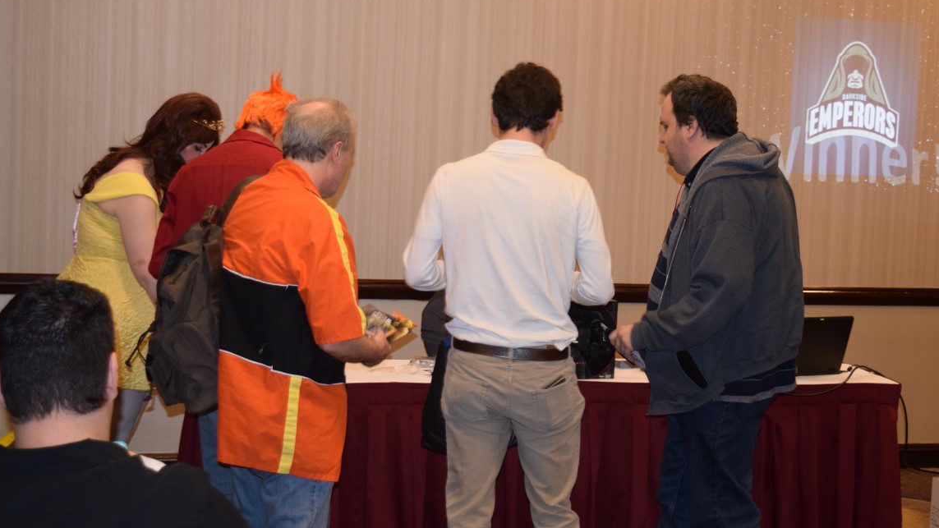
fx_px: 1419
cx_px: 467
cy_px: 252
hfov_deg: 36.6
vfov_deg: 21.1
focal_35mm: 57
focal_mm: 36
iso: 1250
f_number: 4.8
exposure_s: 1/60
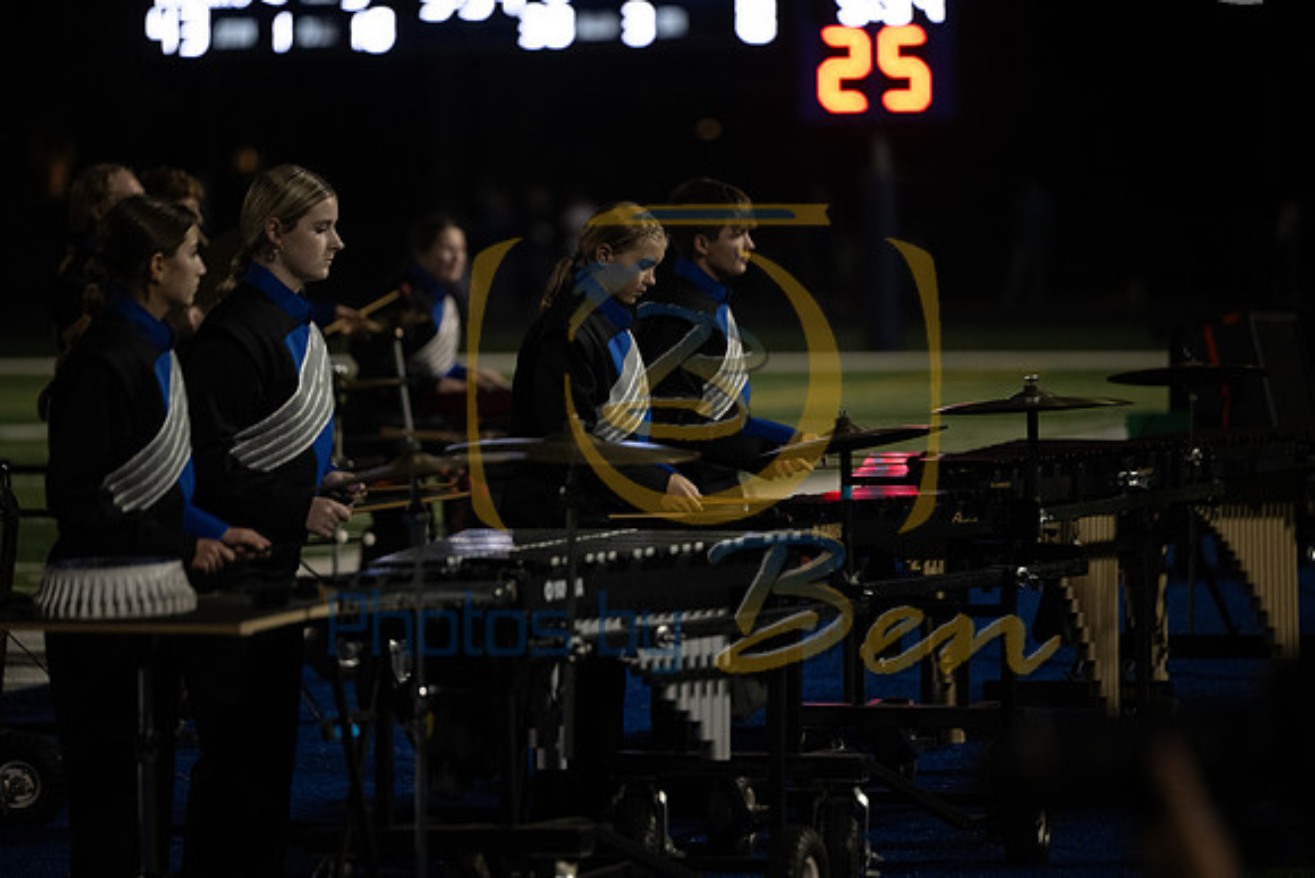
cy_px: 439
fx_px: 7307
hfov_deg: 10.3
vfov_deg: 6.9
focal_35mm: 200
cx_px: 658
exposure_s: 1/1250
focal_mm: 200
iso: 3200
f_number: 2.8
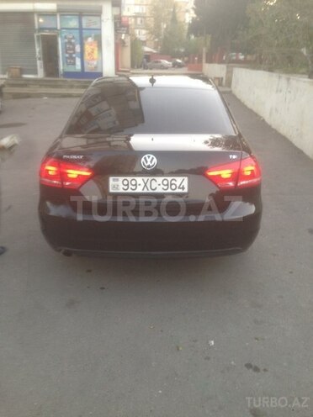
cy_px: 208
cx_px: 156
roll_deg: -3.3
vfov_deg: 55.4
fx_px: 398
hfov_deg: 42.9
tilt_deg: -21.9
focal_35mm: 33
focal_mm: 4.12
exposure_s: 1/20
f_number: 2.4
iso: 50
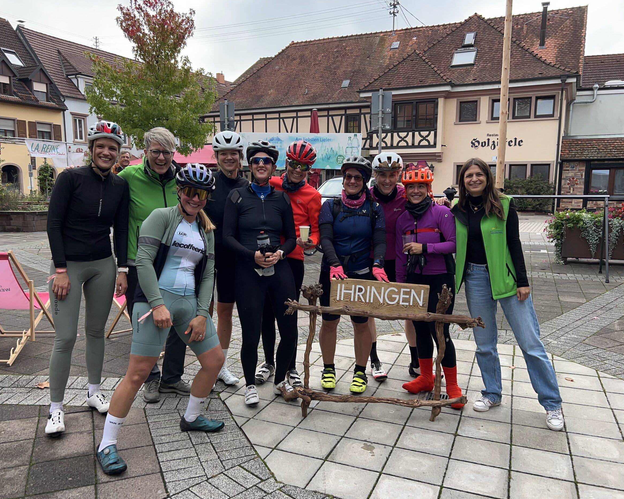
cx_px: 300
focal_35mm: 28
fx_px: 517
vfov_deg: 51.5
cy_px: 256
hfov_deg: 62.2
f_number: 1.5
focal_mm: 5.7
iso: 64
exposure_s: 1/991
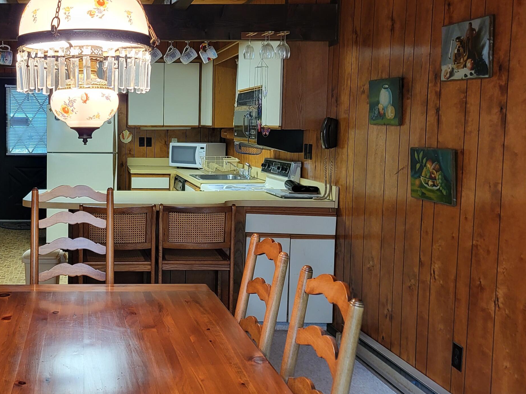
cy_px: 185
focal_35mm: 42
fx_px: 638
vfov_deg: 34.3
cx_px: 105
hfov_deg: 42.7
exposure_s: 1/40
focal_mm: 5.4
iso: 200
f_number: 1.8
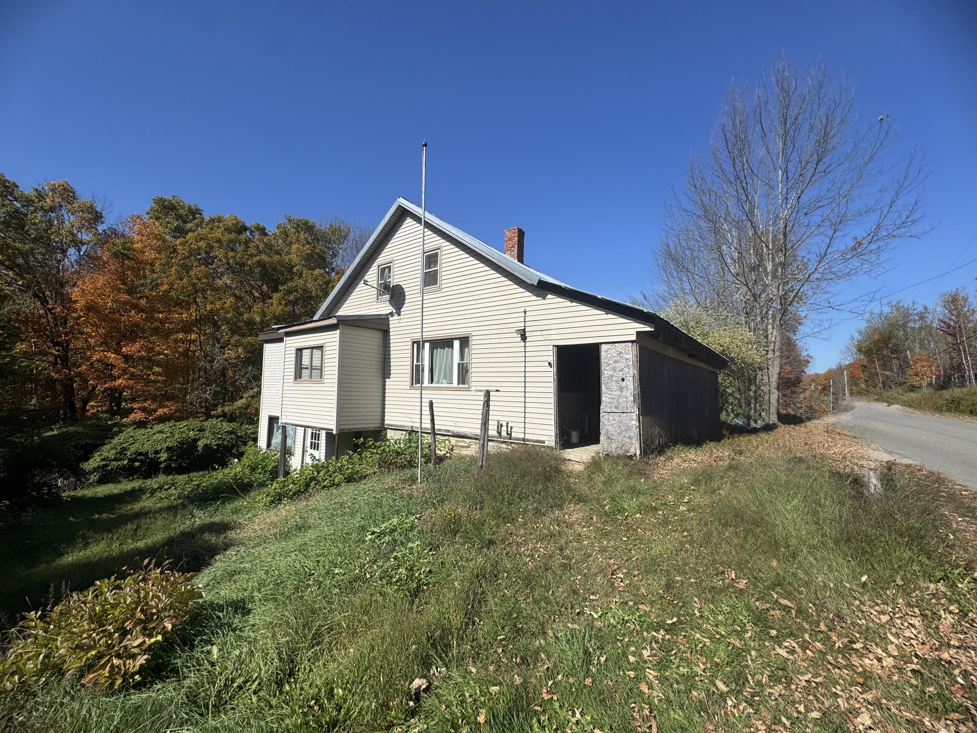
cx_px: 488
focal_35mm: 14
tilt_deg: +3.5
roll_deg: -2.3
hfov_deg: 102.1
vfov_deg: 85.7
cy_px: 366
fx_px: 395
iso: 50
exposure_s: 1/3546
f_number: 2.2
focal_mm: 2.22
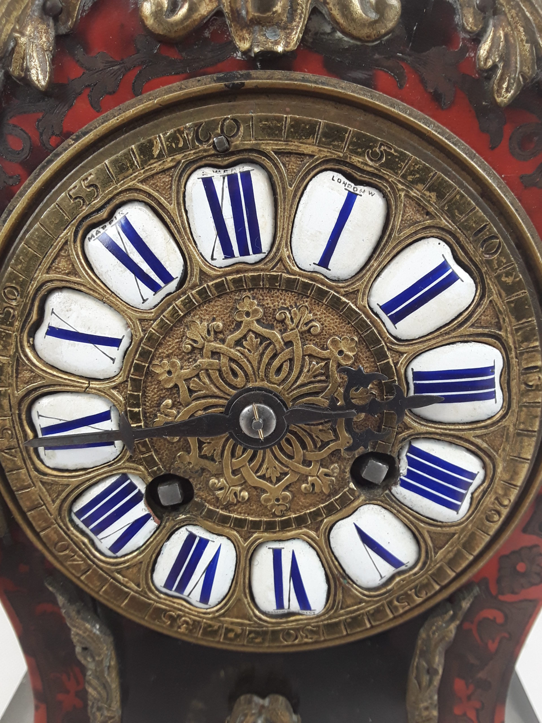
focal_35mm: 27
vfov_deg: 65.3
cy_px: 362
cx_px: 271
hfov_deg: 51.4
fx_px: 564
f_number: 1.9
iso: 64
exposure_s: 1/33
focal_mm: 2.91
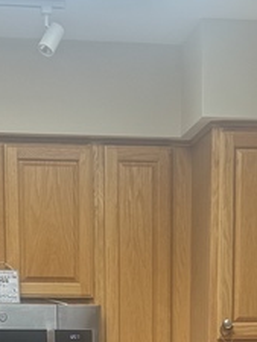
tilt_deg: -9.4
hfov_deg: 12.9
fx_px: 1137
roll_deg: +2.6
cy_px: 603
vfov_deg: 15.0
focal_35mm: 115
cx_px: 85
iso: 64
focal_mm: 6.76
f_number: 1.78
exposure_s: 1/157
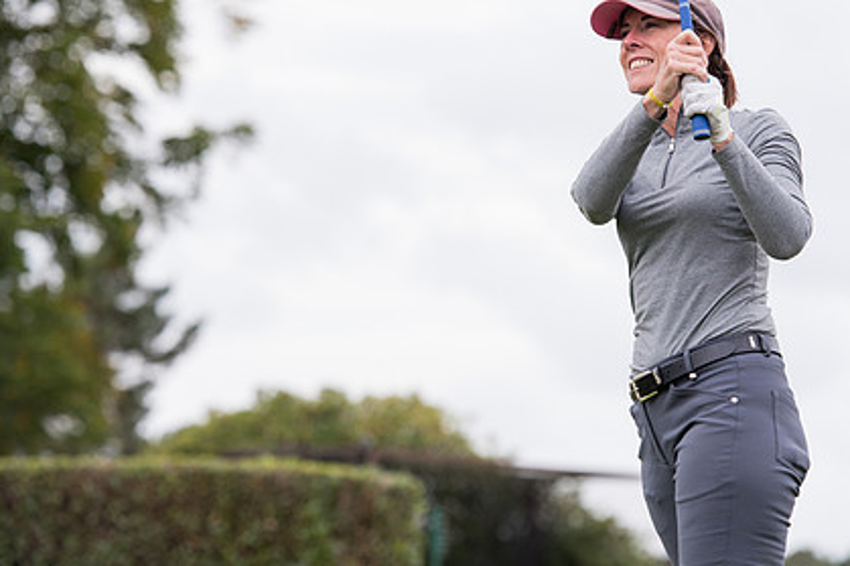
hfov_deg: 10.2
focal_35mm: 201
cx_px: 475
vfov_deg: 6.8
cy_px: 196
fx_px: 4744
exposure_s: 1/1600
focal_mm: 145
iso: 640
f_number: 4
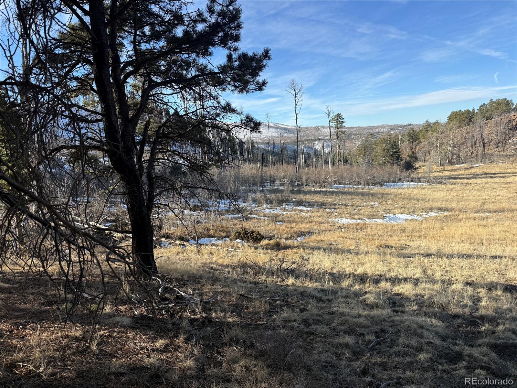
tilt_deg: -7.5
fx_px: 358
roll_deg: +5.4
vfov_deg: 56.8
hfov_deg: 71.6
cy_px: 194
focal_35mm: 24
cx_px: 258
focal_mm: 6.76
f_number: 1.78
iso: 80
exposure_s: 1/2232
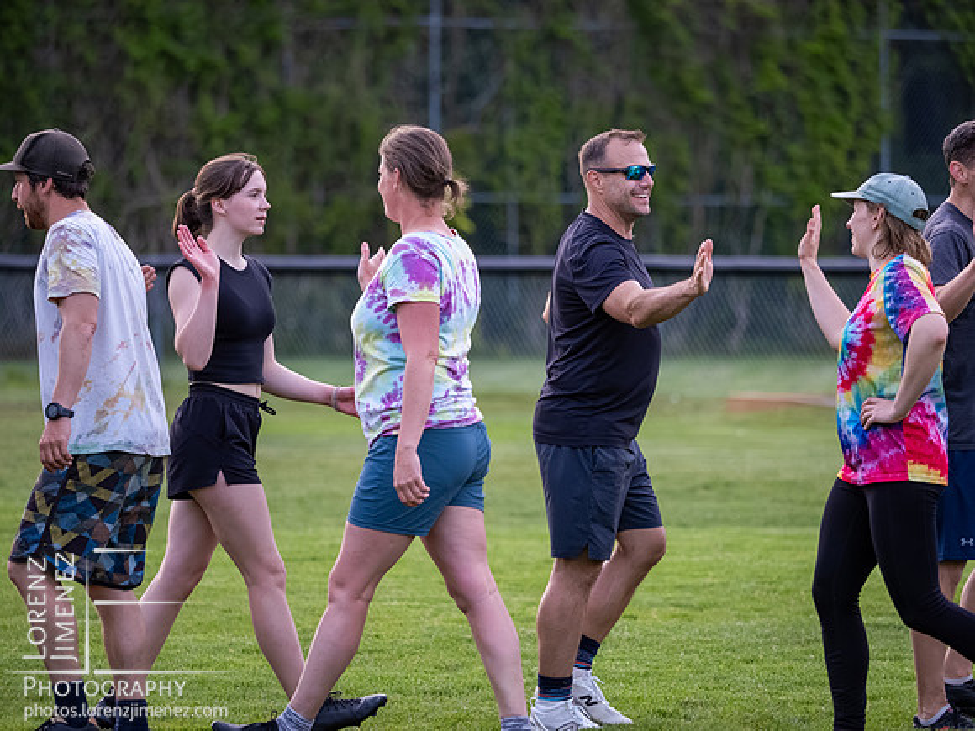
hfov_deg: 6.6
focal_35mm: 300
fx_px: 8450
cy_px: 366
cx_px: 488
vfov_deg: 5.0
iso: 2000
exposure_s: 1/1000
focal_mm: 150
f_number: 2.8
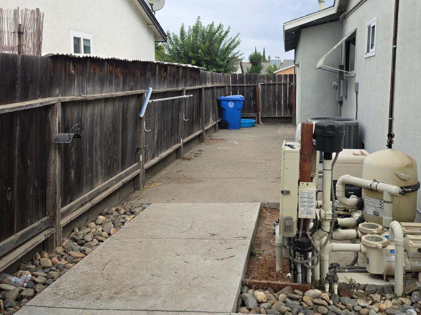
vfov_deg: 40.5
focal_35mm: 35
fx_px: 426
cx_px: 269
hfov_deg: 52.0
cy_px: 128
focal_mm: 6.5
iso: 64
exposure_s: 1/4055
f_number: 1.4
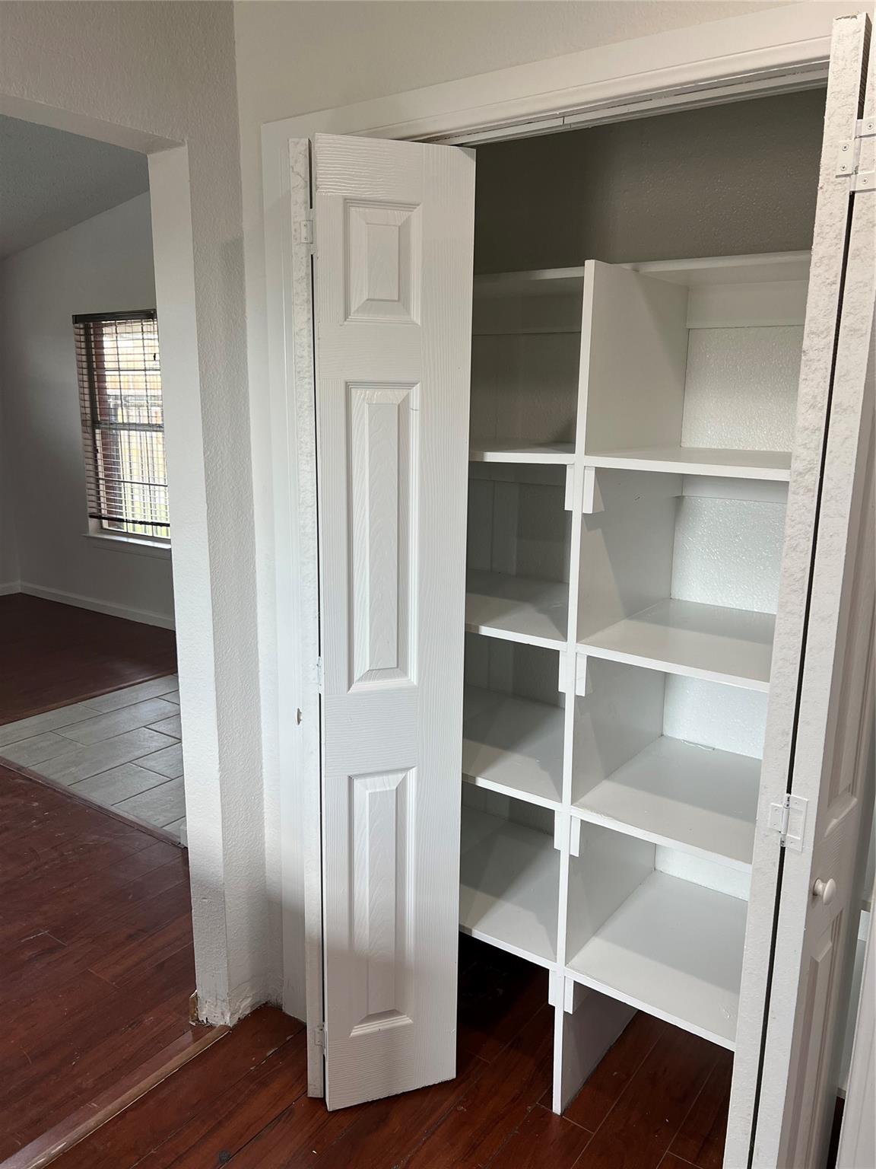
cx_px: 438
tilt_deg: -11.7
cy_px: 584
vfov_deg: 67.3
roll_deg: -0.4
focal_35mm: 26
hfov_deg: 53.1
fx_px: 877
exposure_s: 1/120
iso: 64
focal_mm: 5.7
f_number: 1.5
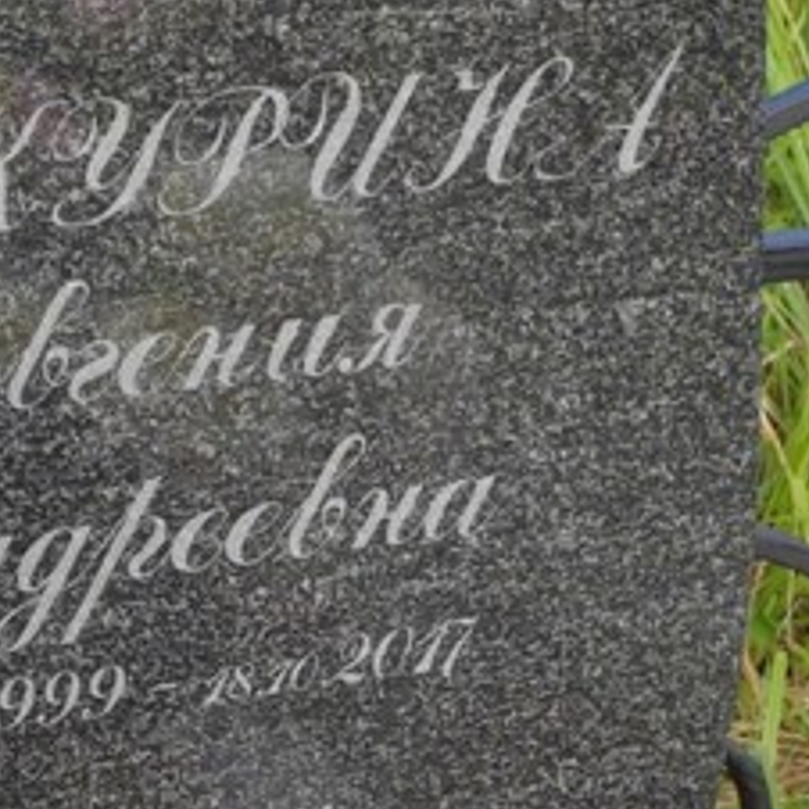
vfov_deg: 9.3
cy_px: 666
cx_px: 376
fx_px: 4971
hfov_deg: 9.3
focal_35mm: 188
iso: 100
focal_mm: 5.52
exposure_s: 1/310
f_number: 1.9
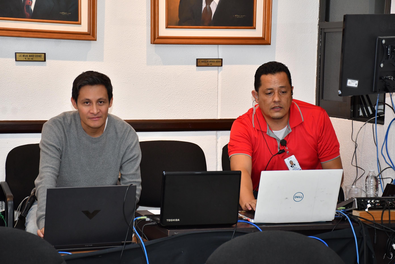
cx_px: 198
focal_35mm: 93
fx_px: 1020
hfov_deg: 21.9
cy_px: 132
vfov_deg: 14.7
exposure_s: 1/100
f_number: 5.6
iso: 1250
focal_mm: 62
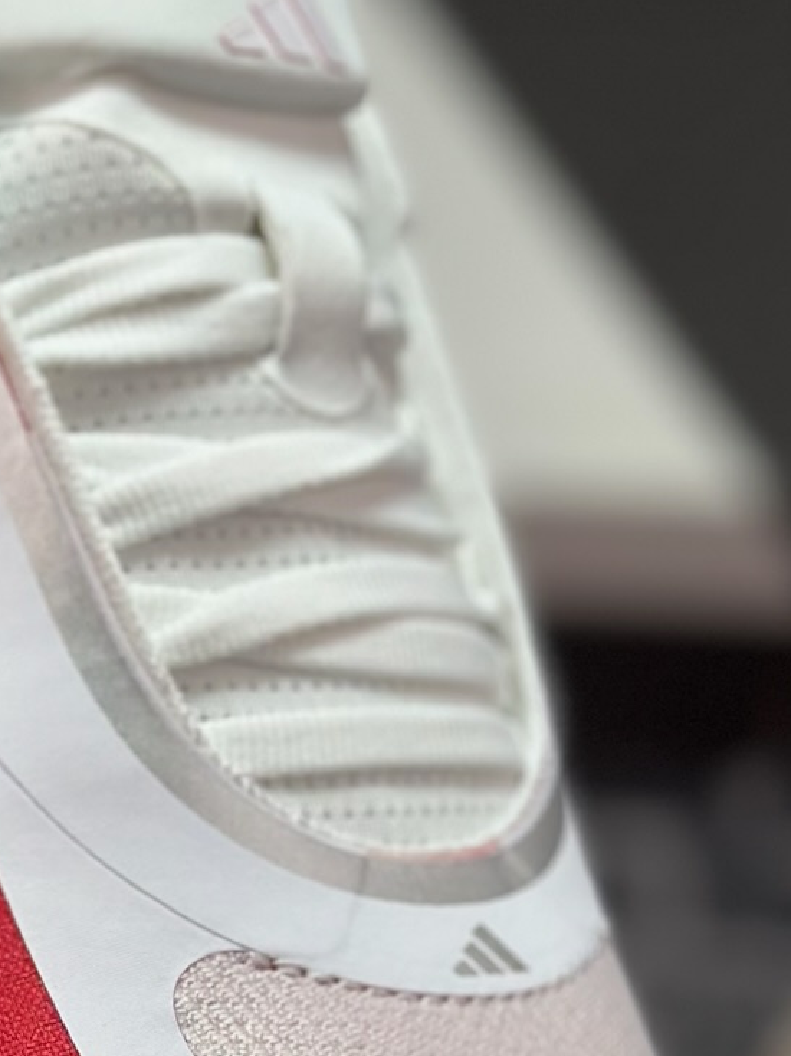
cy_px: 745
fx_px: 4085
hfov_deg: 11.0
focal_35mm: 134
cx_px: 13
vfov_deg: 14.7
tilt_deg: -57.6
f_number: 1.78
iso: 80
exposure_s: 1/1848
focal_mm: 6.86
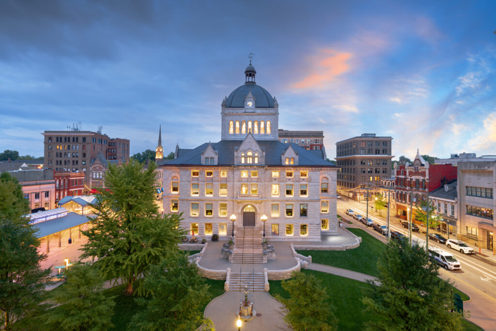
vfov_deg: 67.4
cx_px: 248
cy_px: 166
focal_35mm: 18
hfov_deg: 90.0
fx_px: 248
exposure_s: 13
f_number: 8
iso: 100
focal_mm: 18
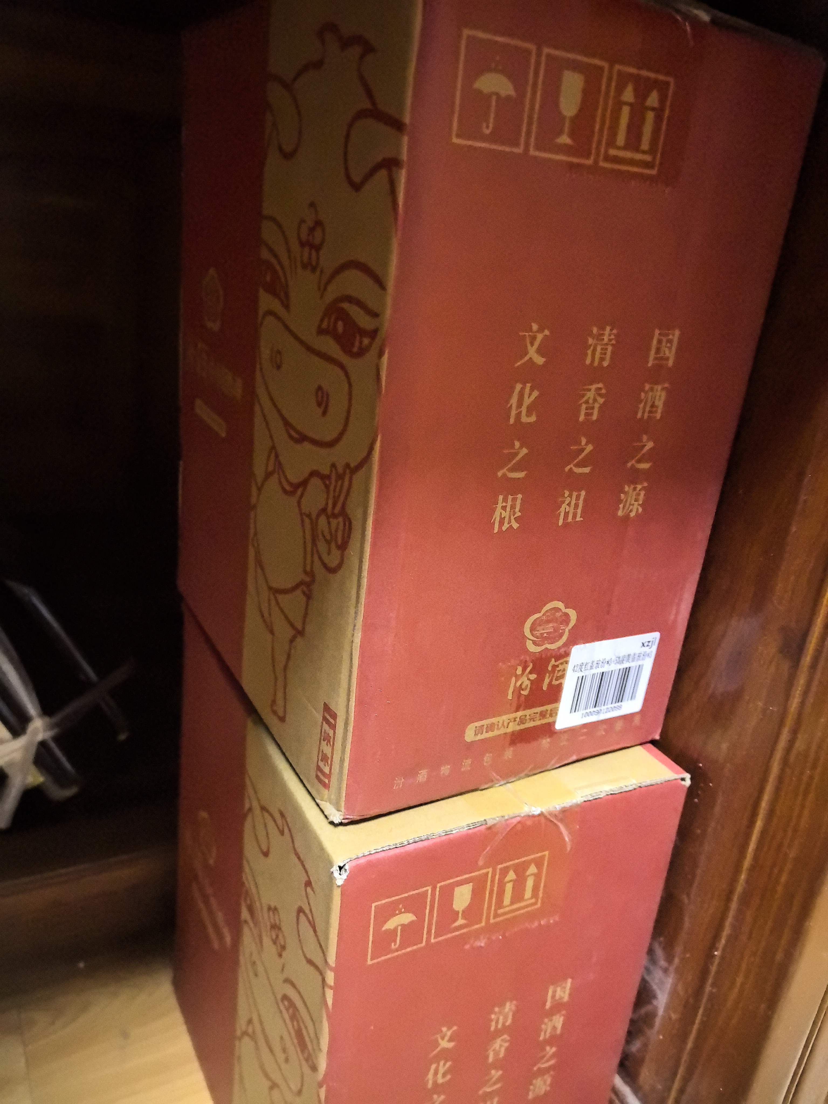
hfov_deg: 51.4
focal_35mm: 27
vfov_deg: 65.3
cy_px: 552
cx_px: 414
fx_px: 861
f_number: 2
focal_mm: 5.75
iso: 3200
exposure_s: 1/50
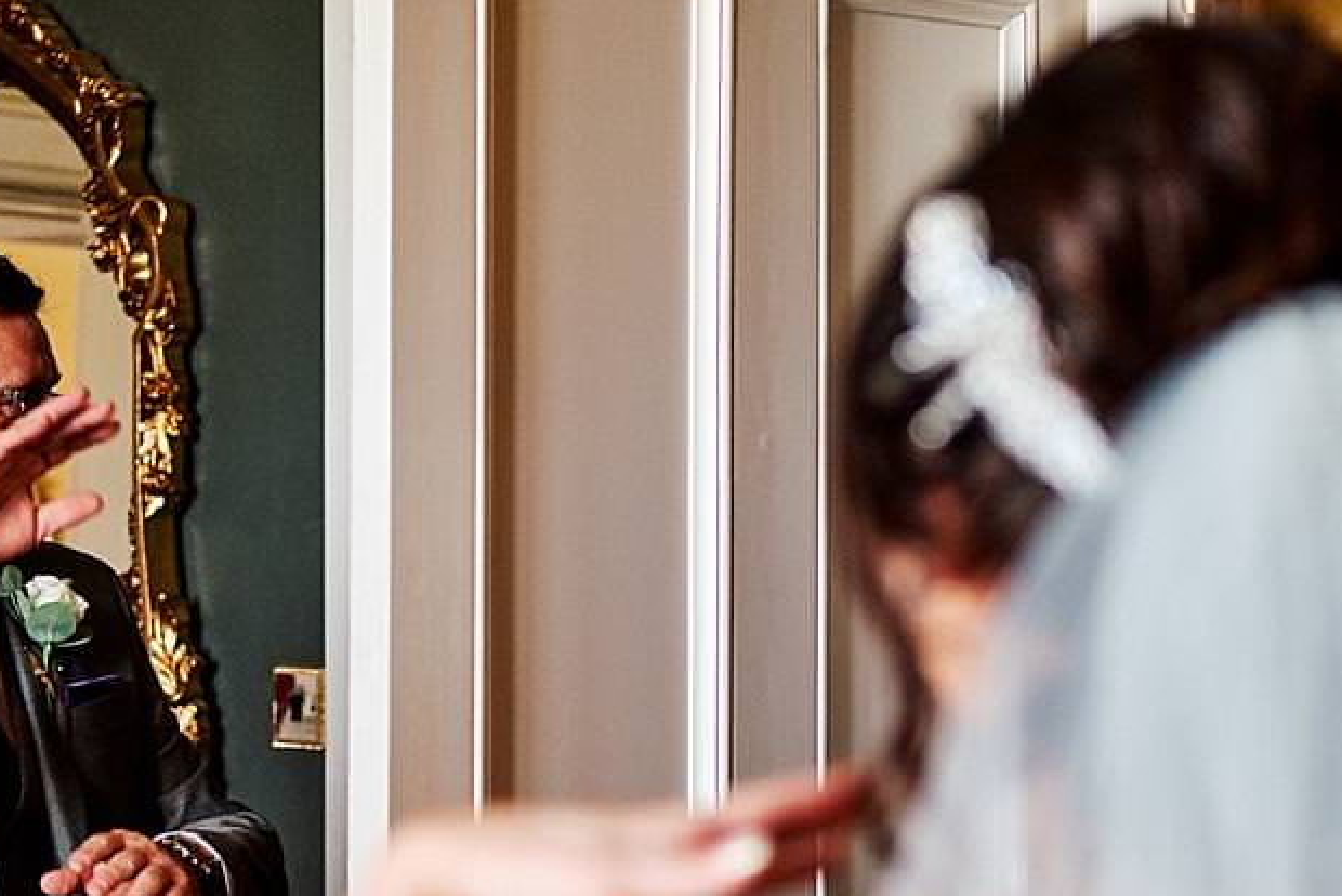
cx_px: 569
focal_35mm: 121
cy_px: 597
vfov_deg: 11.3
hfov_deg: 16.9
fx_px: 4512
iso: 2500
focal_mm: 50
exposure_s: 1/500
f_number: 2.2
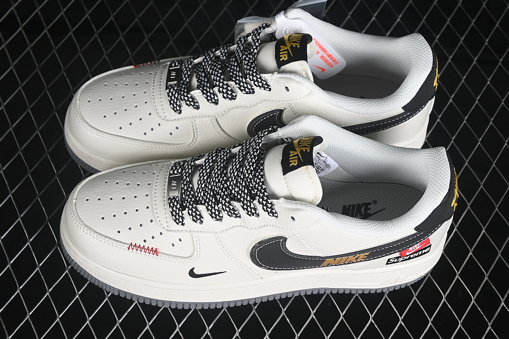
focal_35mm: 78
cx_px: 260
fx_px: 1103
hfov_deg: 26.0
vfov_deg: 17.5
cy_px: 163
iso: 160
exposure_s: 1/80
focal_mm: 50
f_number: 7.1
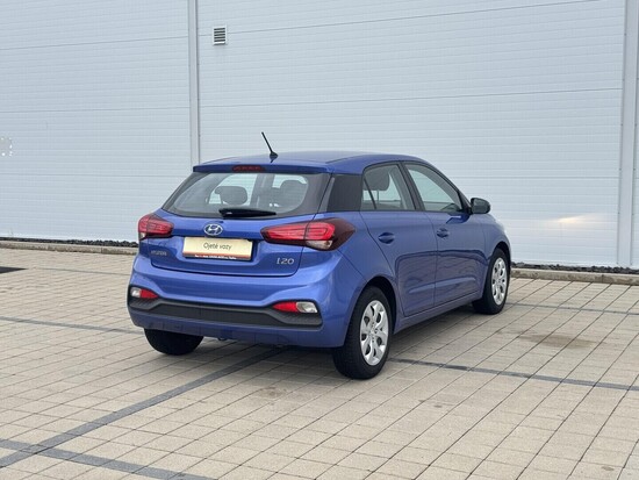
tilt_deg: -4.9
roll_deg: +0.5
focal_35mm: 48
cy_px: 240
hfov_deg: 39.6
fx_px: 886
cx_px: 320
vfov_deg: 30.3
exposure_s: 1/544
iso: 64
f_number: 1.78
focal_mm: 6.76
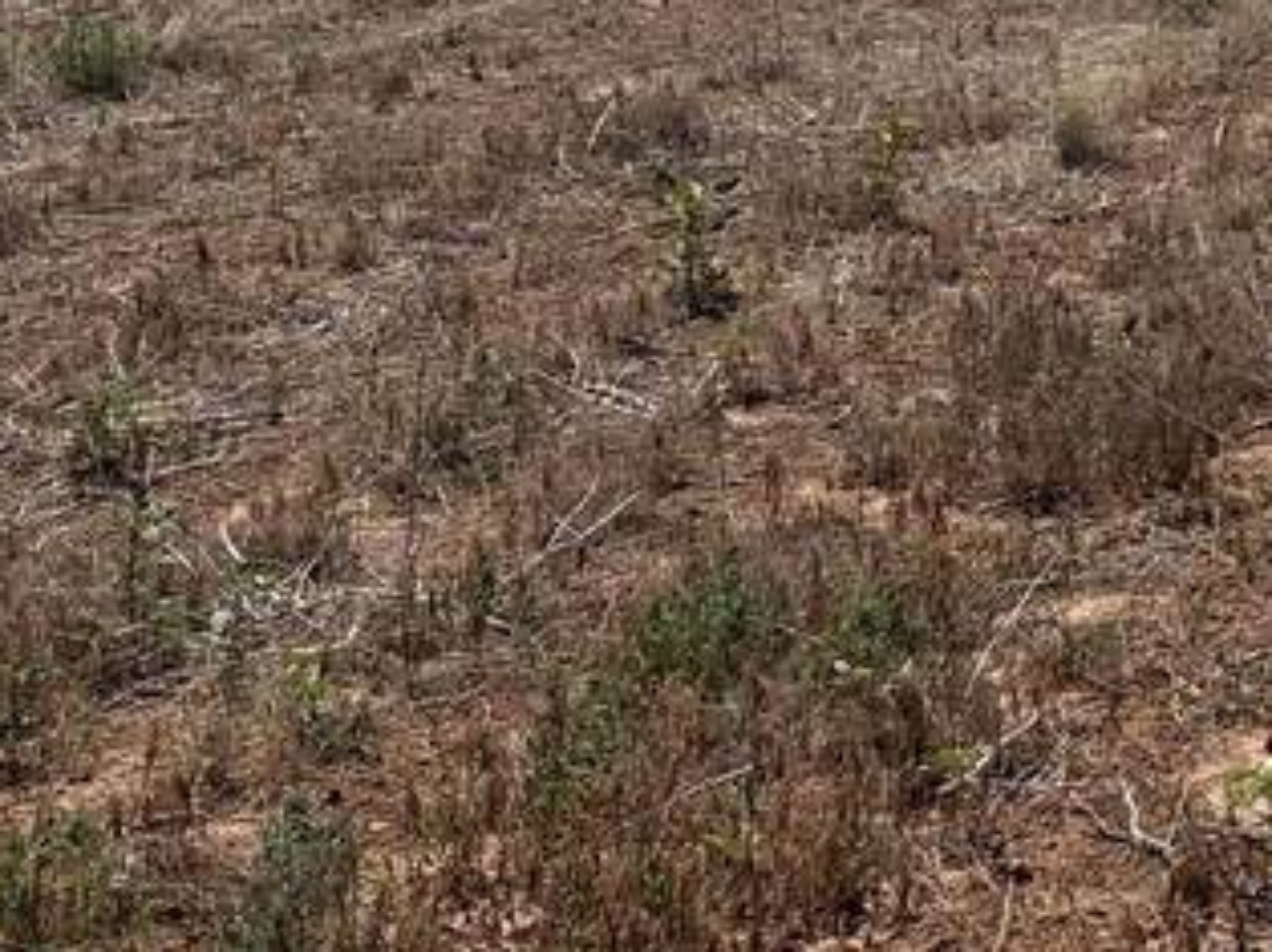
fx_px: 3892
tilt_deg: -6.6
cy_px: -32
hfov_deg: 17.3
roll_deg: -0.8
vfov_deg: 13.7
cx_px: 1710
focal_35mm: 106
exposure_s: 1/6329
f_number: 1.6
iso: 50
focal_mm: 5.96
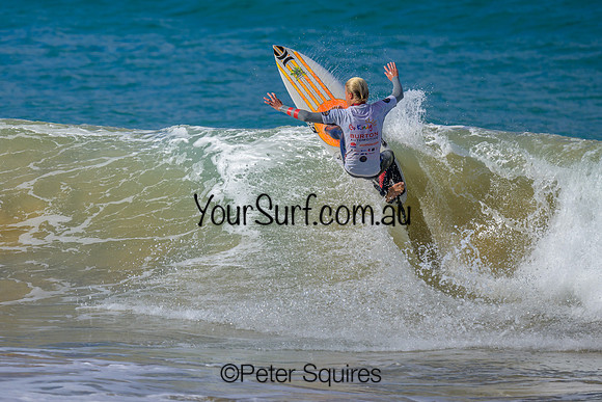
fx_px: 18371
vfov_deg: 1.3
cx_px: 224
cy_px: 133
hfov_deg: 1.9
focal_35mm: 1098
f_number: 6.3
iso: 220
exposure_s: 1/2000
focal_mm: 800
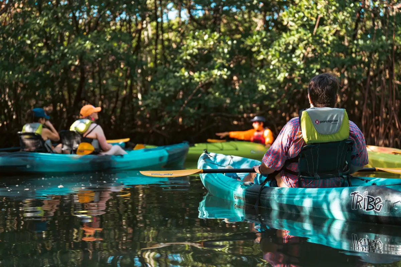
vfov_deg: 19.5
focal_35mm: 70
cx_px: 200
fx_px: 780
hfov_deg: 28.8
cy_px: 134
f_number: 2.8
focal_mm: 70
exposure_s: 1/1000
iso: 320
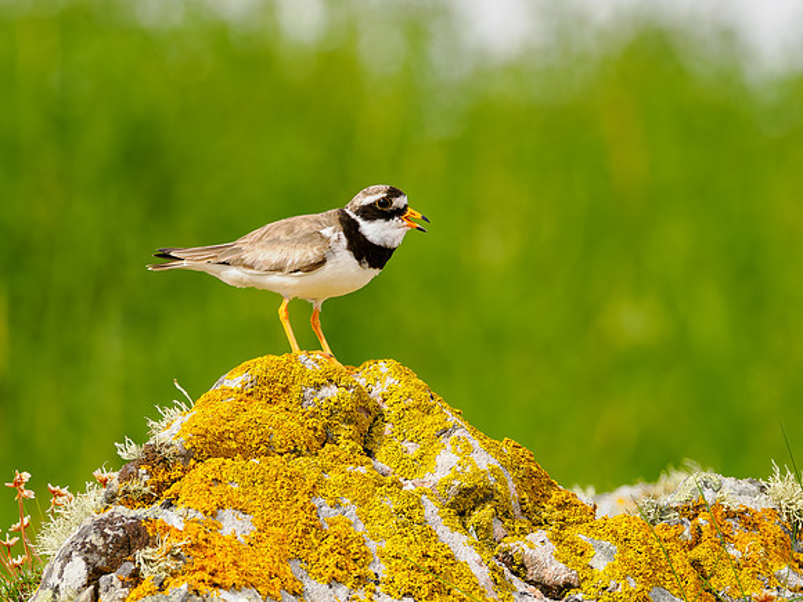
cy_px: 224
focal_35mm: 1146
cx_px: 402
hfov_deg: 1.7
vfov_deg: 1.3
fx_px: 26595
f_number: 5.6
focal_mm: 300
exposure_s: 1/1600
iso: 400
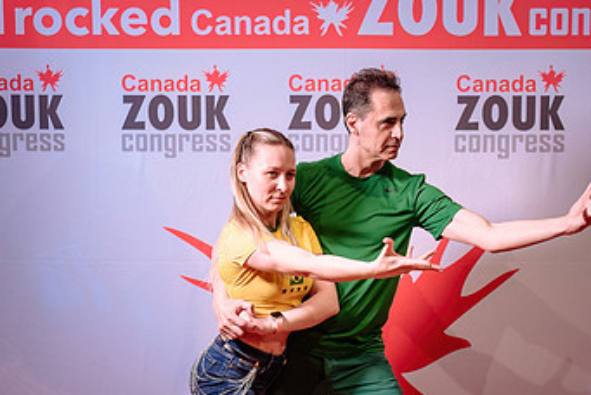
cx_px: 339
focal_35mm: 69
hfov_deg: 29.2
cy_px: 331
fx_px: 1134
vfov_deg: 19.5
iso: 200
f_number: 2.8
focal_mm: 36
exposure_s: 1/125
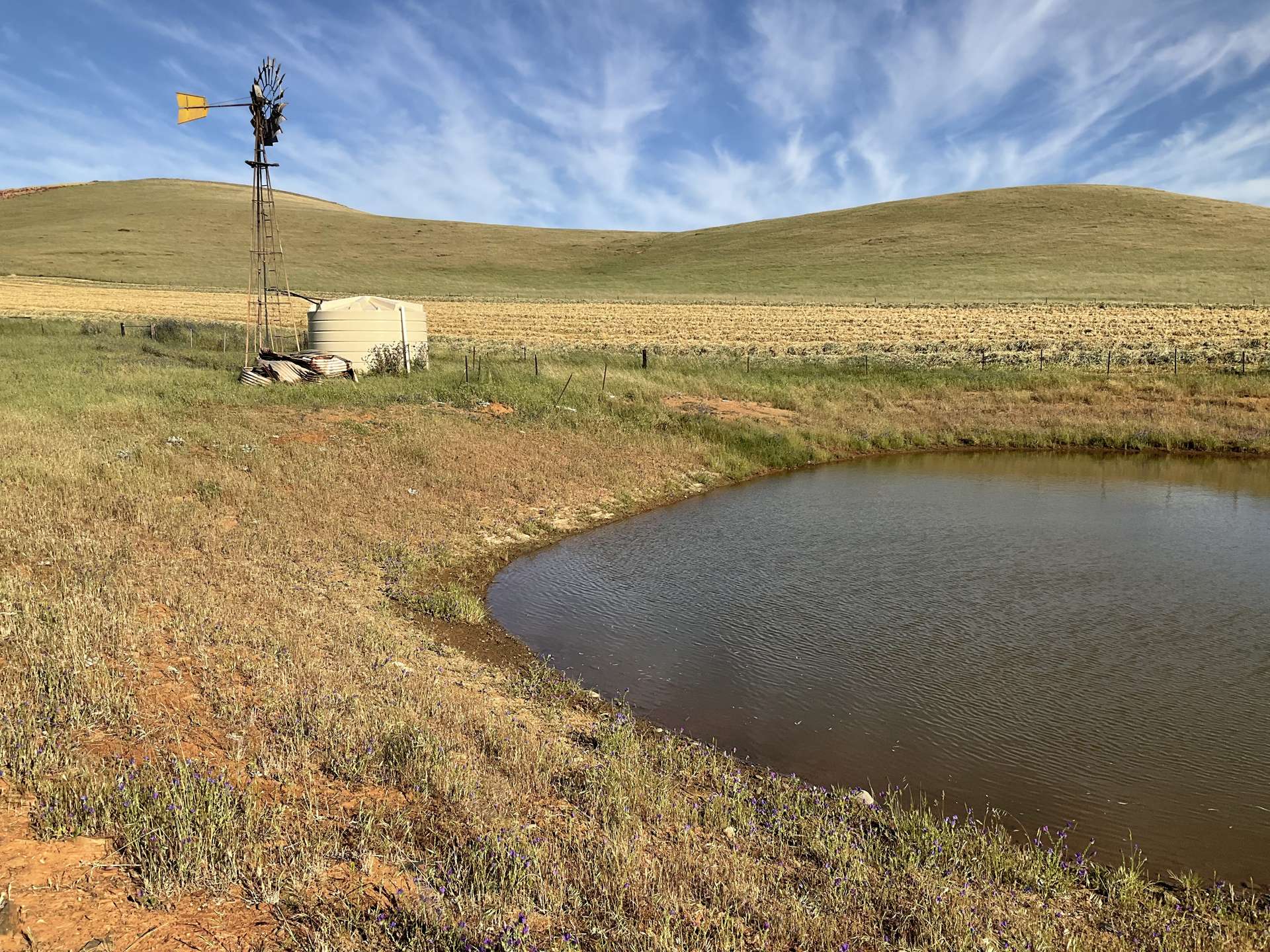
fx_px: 1064
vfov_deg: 48.2
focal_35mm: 29
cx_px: 635
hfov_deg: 61.7
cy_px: 476
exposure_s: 1/2667
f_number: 1.8
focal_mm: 3
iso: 25
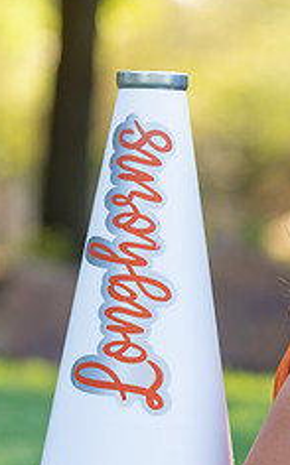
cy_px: 376
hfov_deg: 4.2
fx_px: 3955
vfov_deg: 6.7
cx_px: 470
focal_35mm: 312
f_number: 2.8
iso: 250
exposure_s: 1/320
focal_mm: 105
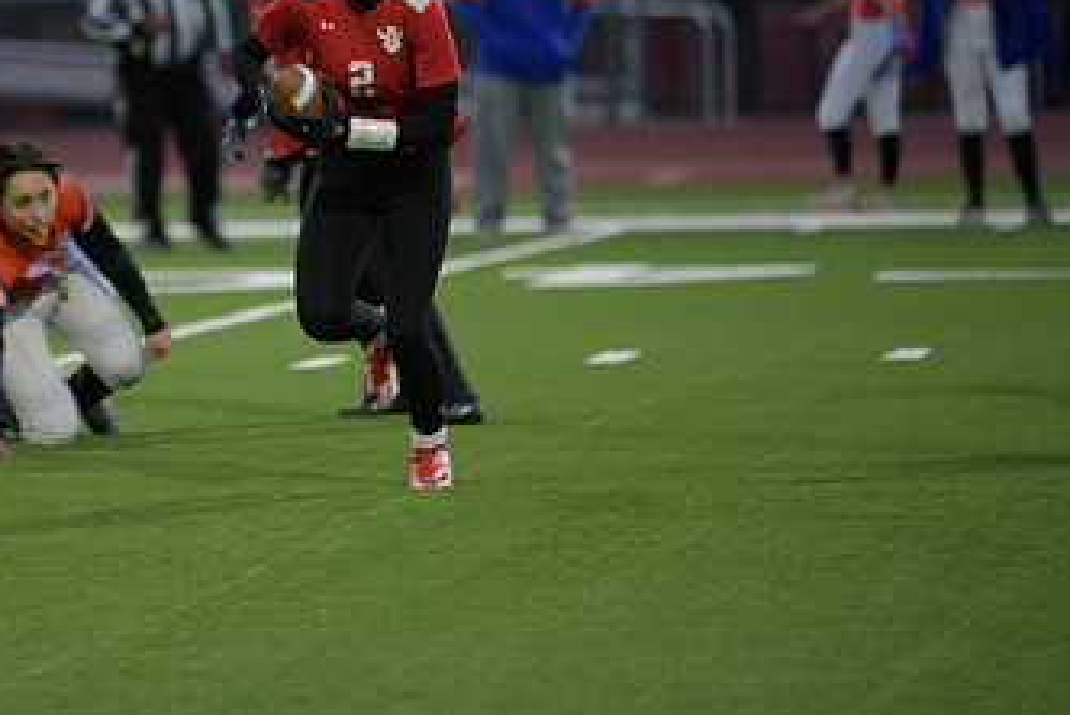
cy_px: 172
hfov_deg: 5.9
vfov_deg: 3.9
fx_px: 10382
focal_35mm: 349
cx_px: 229
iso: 360
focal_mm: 200
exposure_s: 1/200
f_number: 2.8
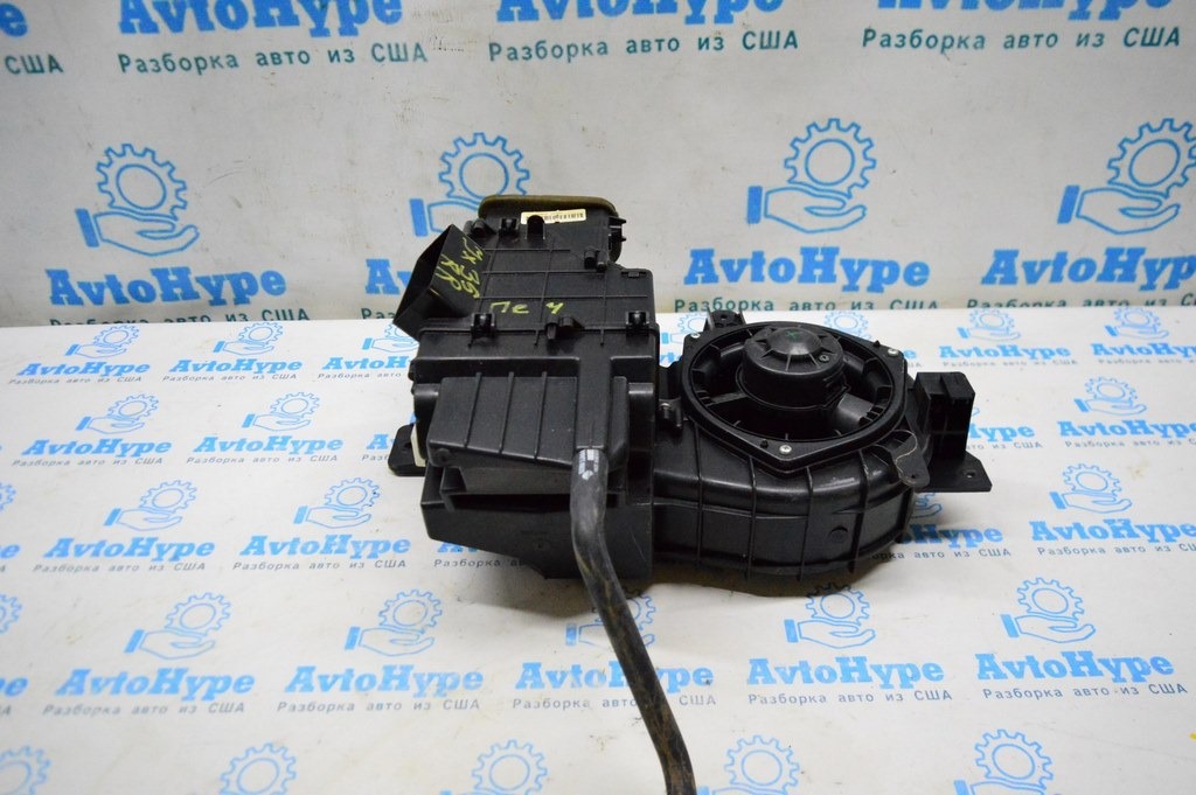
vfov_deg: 47.9
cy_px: 398
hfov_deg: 67.4
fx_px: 896
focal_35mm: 27
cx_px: 598
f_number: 3.5
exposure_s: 1/800
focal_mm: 18
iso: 6400
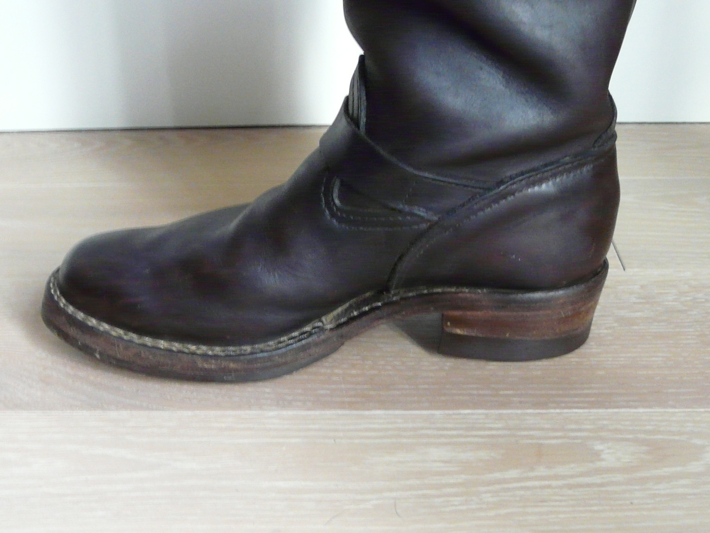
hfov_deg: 38.9
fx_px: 1005
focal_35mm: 49
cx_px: 355
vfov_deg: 29.7
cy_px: 266
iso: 400
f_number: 2.8
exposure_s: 1/13
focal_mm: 5
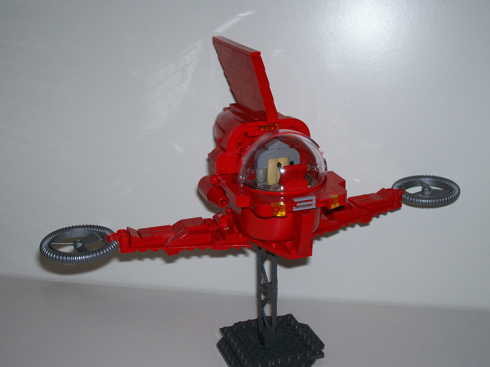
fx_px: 750
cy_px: 184
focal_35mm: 53
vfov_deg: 27.5
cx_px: 245
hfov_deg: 36.2
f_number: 3.2
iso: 80
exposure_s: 1/73.3
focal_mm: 8.7
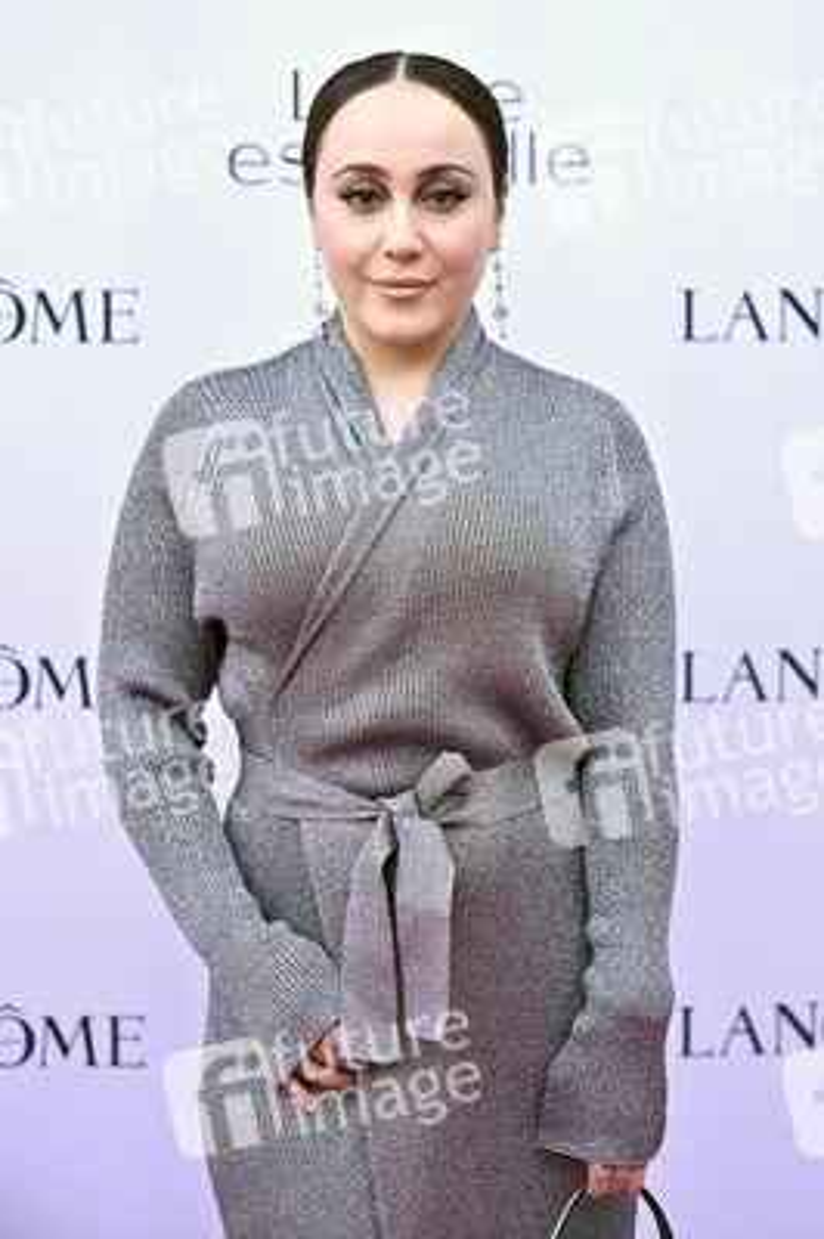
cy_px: 620
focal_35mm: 75
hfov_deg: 18.2
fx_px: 2579
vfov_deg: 27.0
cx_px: 412
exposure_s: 1/1000
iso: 1000
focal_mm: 75
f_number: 2.8
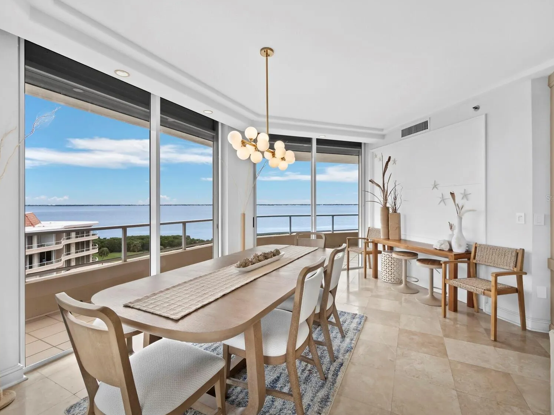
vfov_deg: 81.7
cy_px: 198
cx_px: 284
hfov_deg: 98.1
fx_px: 240
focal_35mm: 15
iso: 400
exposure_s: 1/30
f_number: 11
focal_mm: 7
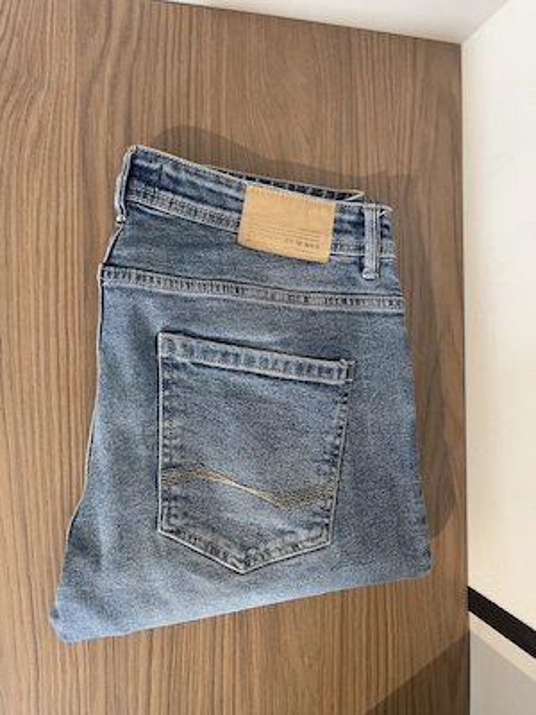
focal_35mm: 25
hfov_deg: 54.9
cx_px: 268
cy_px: 358
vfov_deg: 69.4
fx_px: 516
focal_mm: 5.1
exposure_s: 1/50
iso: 500
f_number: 1.6
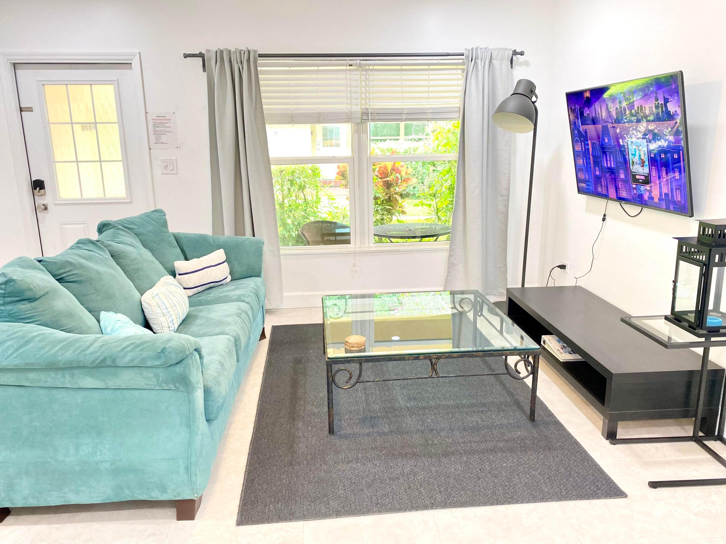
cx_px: 363
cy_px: 272
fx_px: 545
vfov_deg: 53.1
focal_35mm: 26
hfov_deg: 67.3
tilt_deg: -15.0
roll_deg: +0.2
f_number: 1.8
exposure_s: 1/60
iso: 160
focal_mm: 4.25
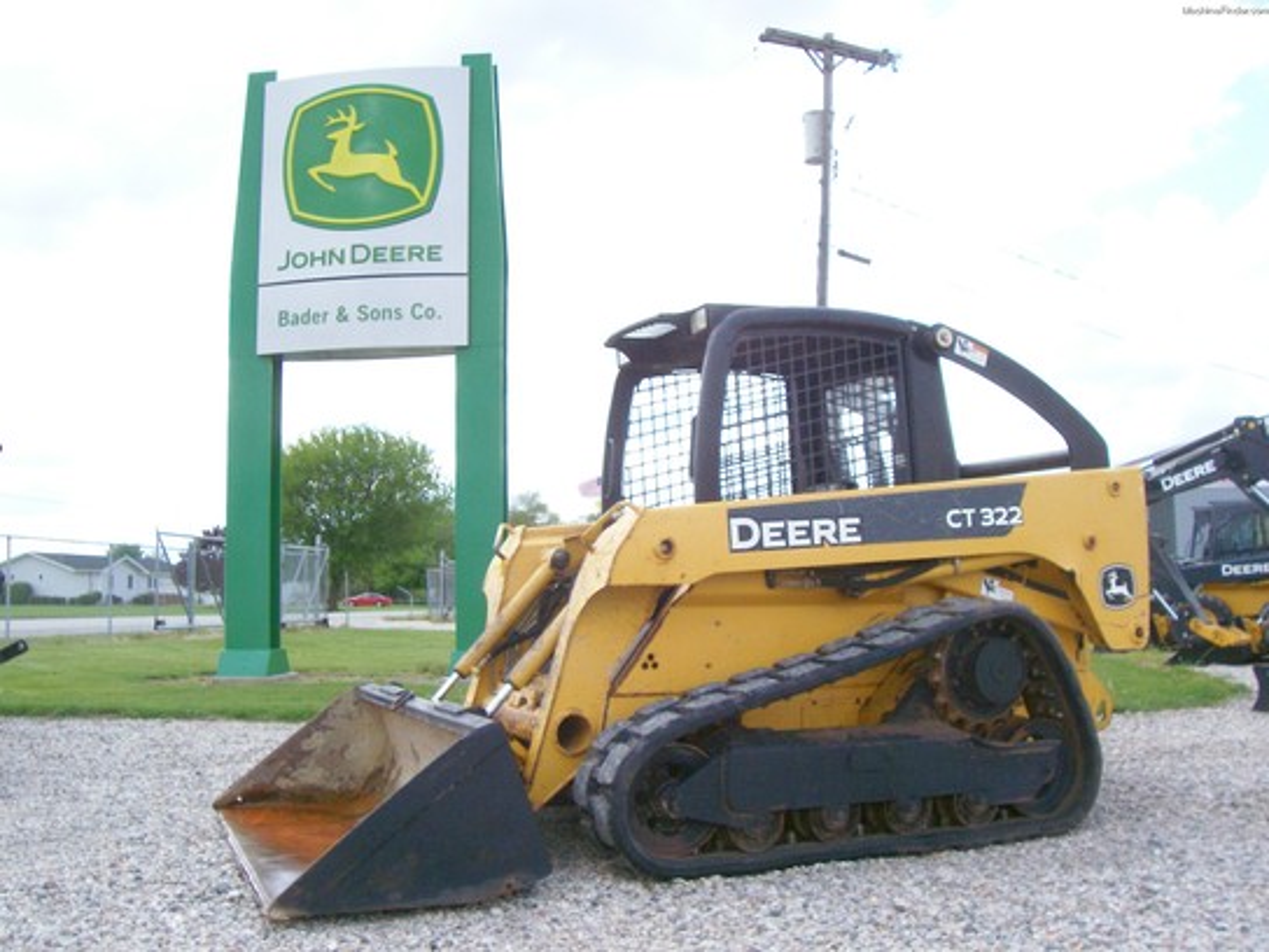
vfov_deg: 41.8
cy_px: 476
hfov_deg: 54.0
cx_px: 634
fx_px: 1246
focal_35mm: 34
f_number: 5.1
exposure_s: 1/371
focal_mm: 5.6
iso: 80
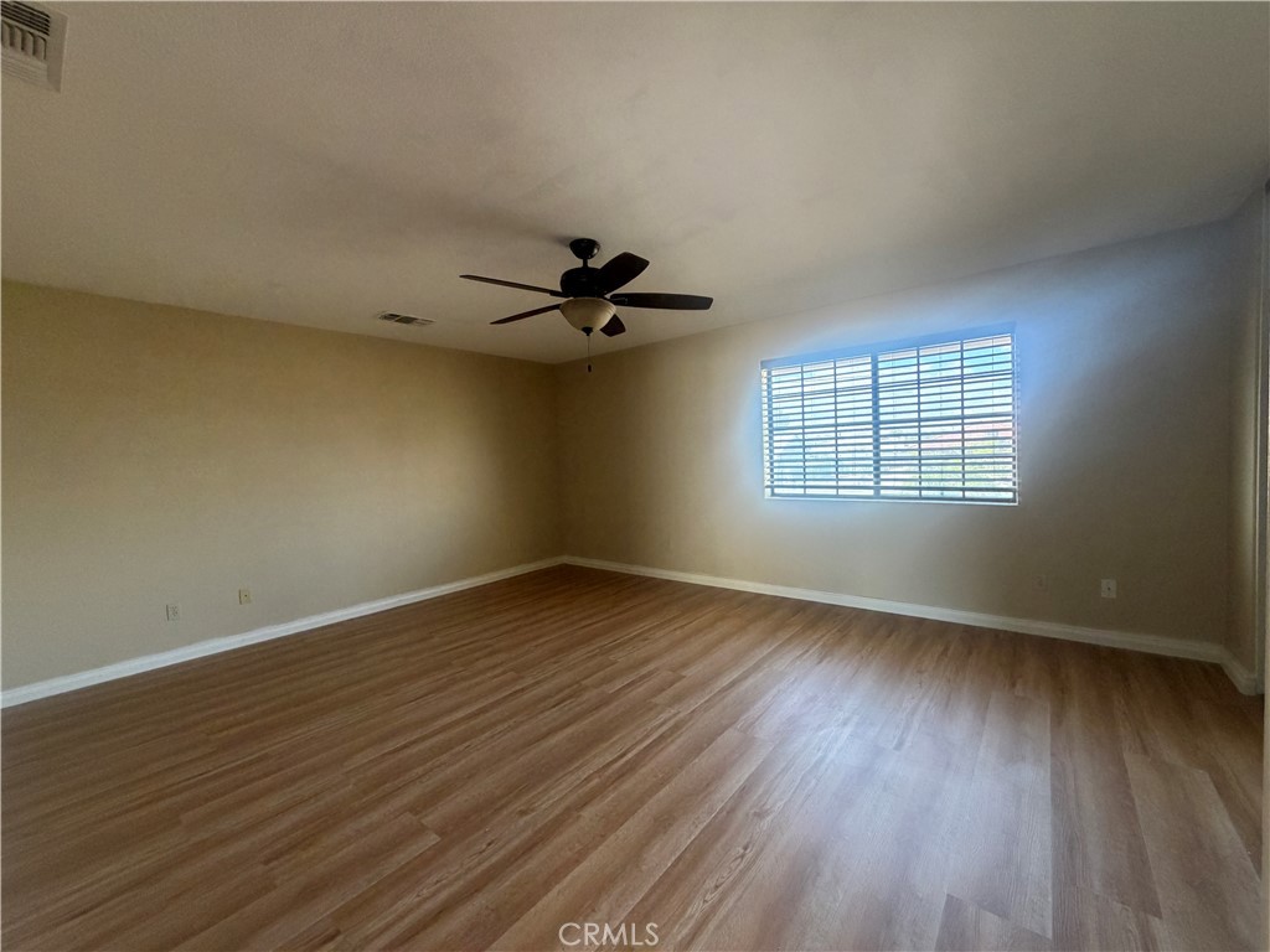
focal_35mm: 14
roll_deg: +2.9
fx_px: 514
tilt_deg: -2.6
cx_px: 635
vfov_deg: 85.7
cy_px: 476
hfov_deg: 102.1
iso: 320
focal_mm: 2.22
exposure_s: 1/105
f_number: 2.2
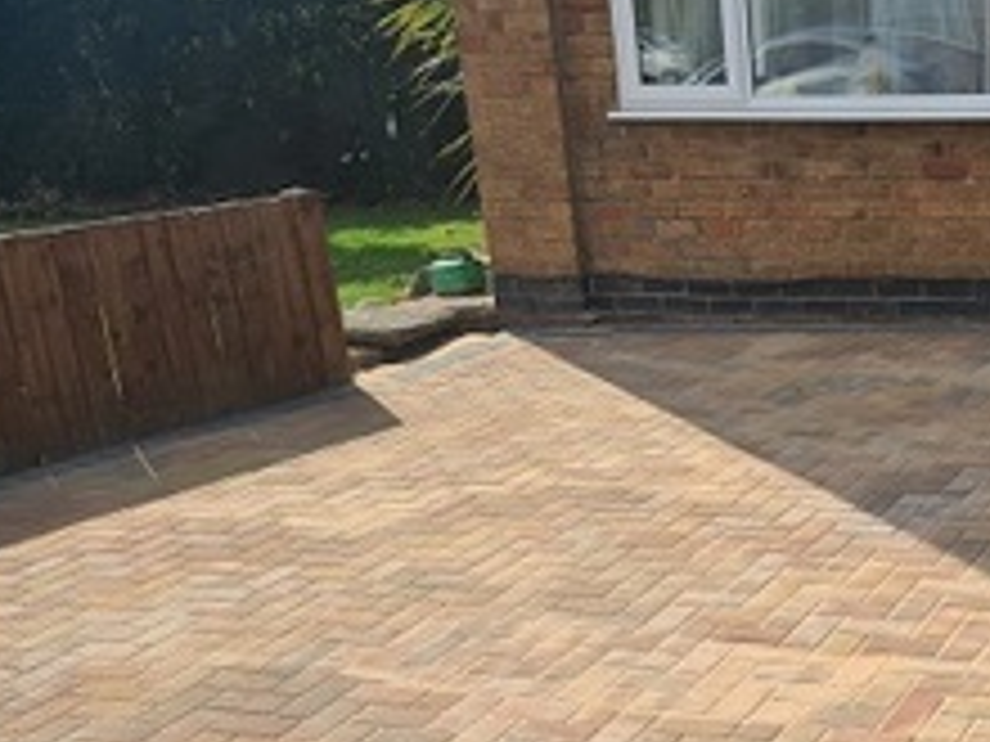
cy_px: 735
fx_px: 1544
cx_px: 961
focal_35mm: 54
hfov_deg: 33.0
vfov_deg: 25.7
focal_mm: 5.4
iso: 50
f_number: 1.8
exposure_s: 1/2400
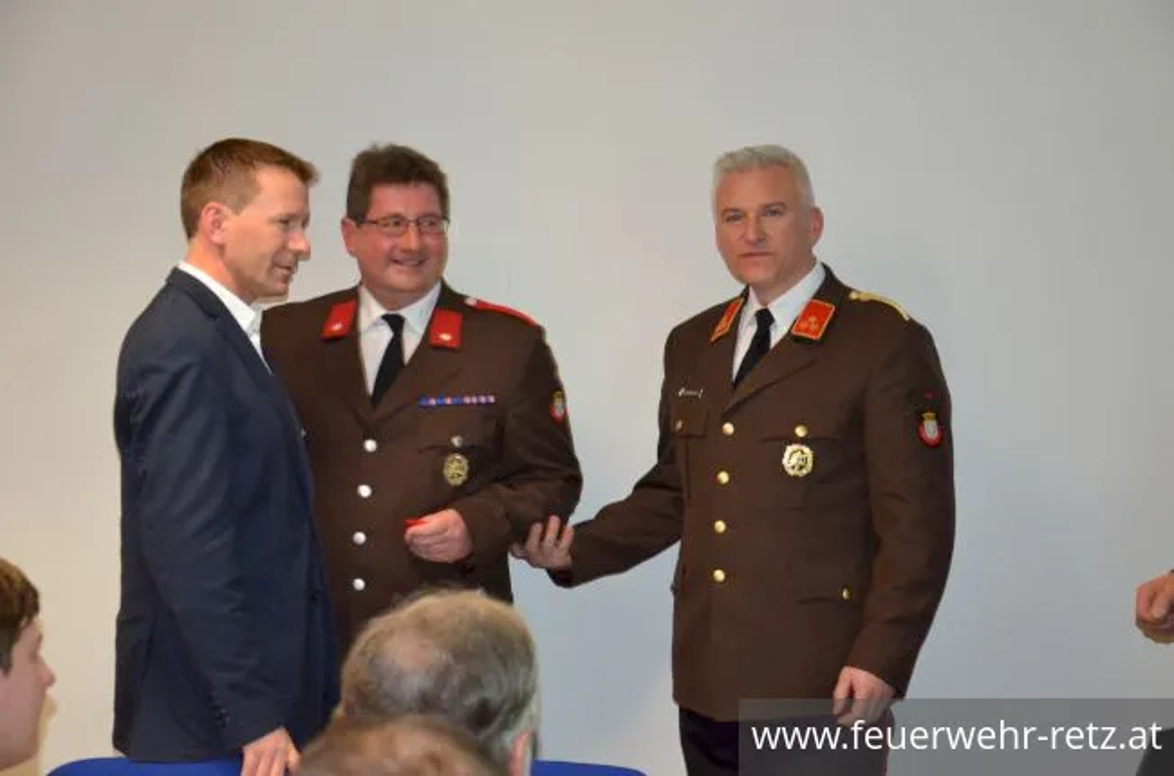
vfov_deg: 15.6
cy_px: 388
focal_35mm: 87
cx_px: 587
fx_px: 2830
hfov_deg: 23.4
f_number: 5
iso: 3200
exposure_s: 1/60
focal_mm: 58
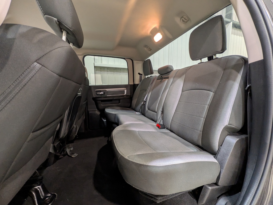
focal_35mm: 14
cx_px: 136
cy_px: 102
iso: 184
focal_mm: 1.83
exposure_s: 1/24
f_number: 2.2
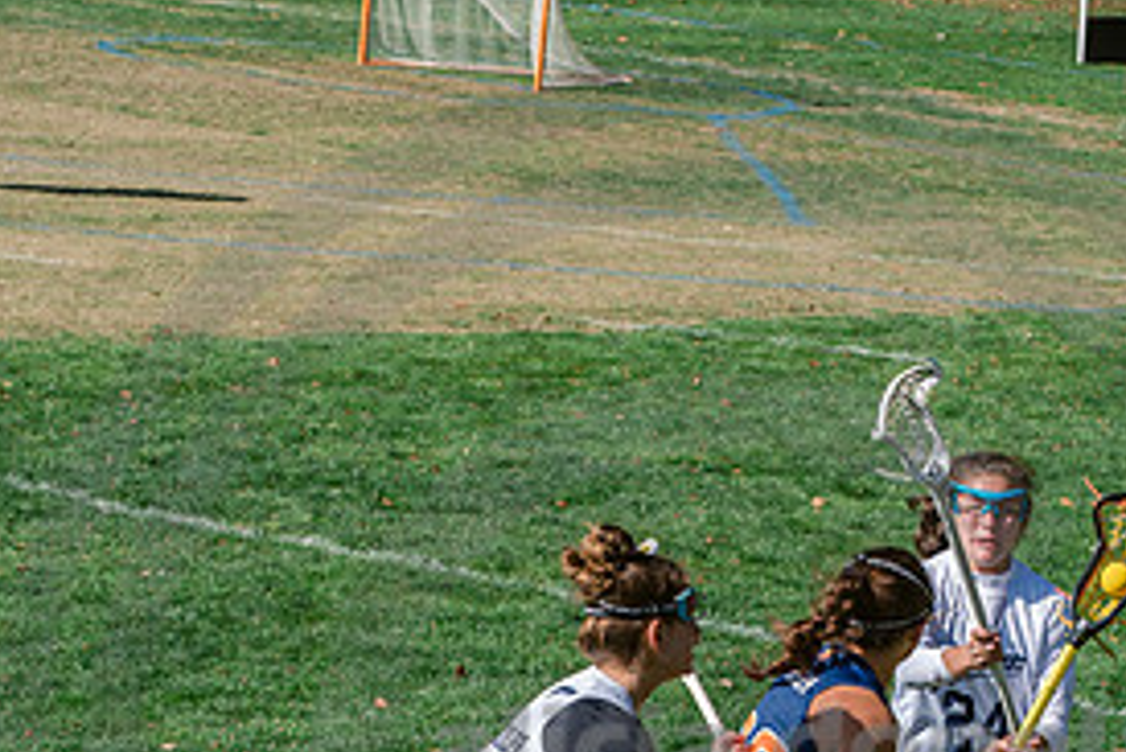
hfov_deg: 10.2
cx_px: 715
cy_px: 791
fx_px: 6290
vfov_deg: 6.8
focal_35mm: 201
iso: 250
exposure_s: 1/800
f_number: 7.1
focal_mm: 95
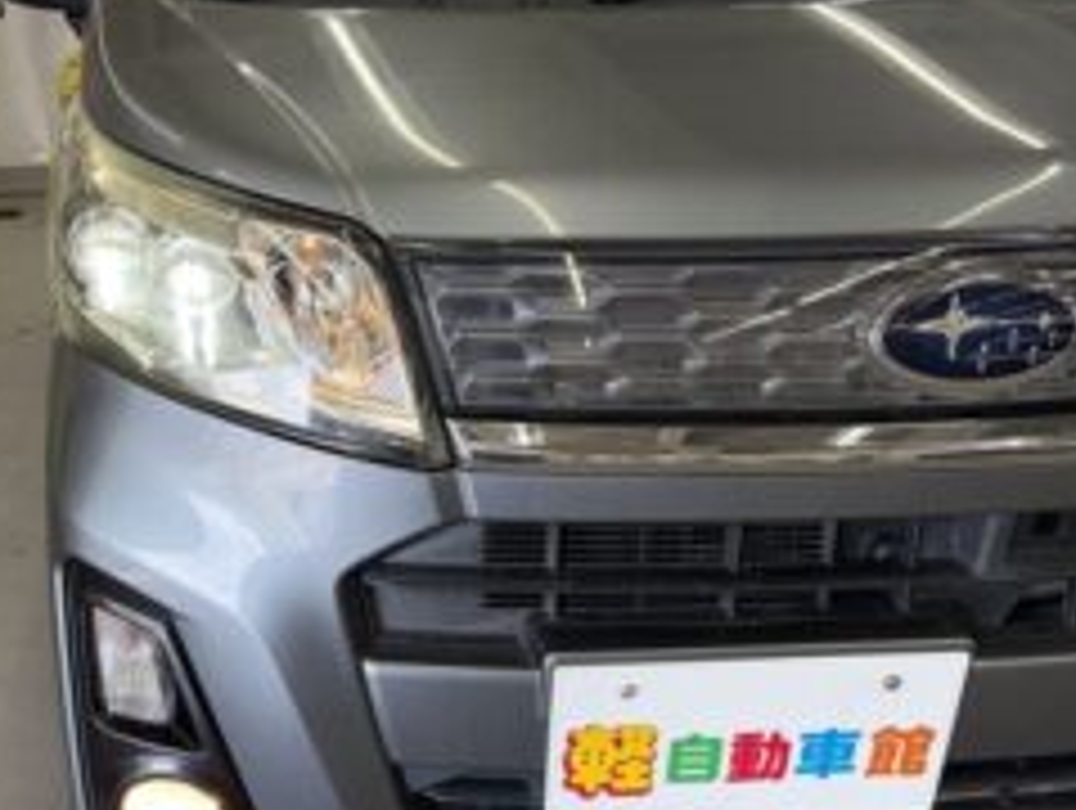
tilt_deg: -25.2
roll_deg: +2.9
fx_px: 1183
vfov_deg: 37.4
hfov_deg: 47.8
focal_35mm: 38
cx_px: 329
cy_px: 542
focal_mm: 5.96
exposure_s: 1/100
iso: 40
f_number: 1.6
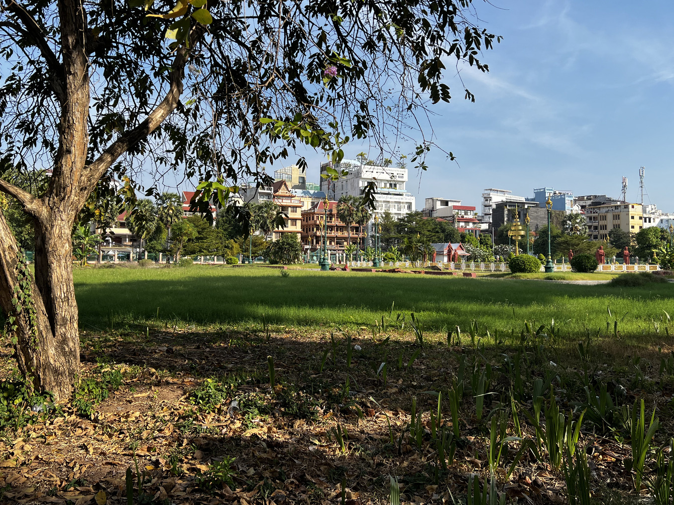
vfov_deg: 45.4
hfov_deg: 58.3
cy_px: 224
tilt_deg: +3.4
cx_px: 312
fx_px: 603
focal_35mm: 31
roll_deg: -0.4
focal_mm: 5.7
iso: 50
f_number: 1.5
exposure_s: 1/3257
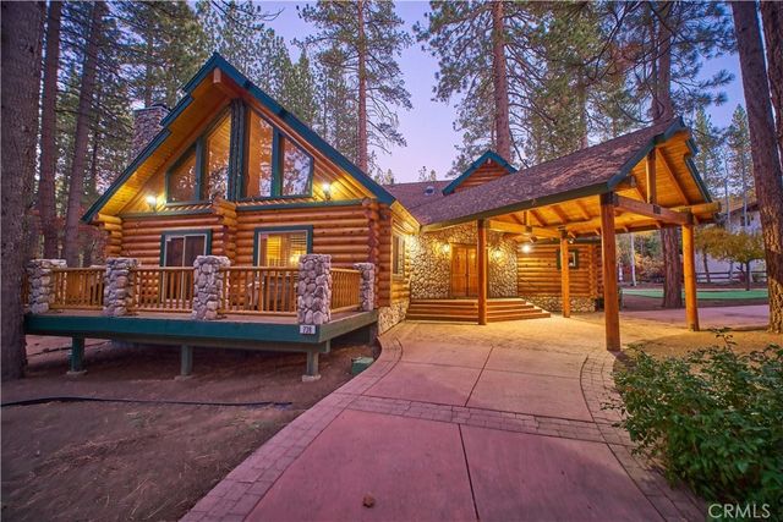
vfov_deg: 77.4
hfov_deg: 100.4
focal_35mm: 15
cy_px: 261
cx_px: 392
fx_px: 326
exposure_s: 1/30
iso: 800
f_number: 5
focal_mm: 10
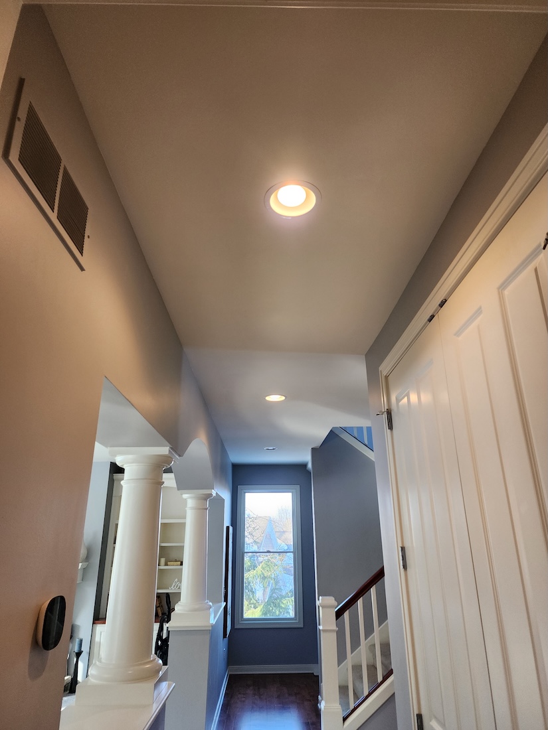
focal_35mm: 23
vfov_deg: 73.9
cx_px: 274
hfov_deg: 58.9
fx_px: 485
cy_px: 365
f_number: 1.8
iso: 200
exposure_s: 1/120
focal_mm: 6.4
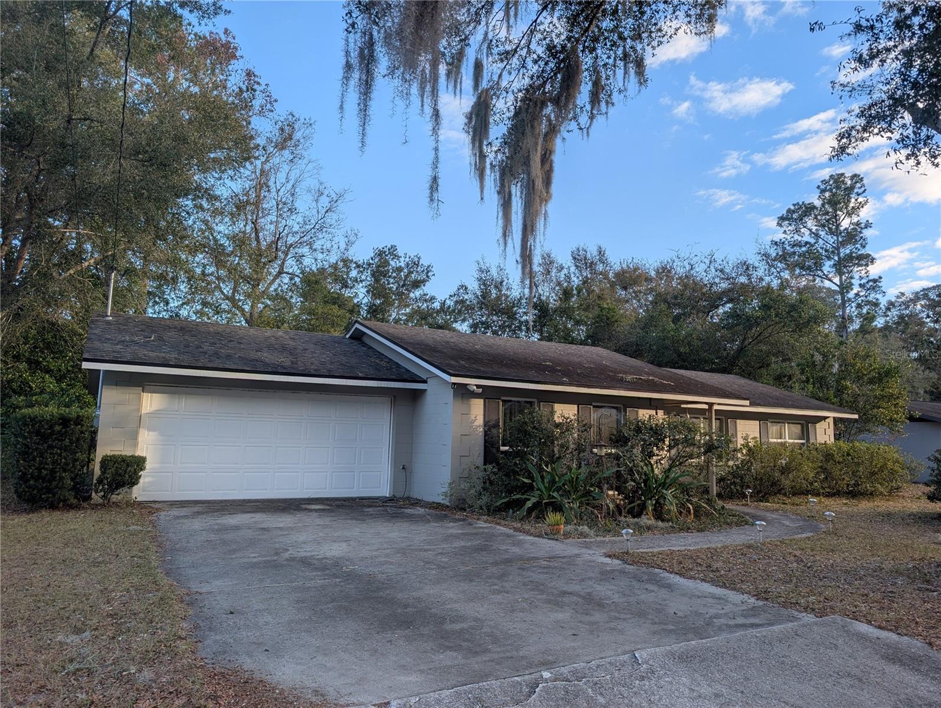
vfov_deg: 56.9
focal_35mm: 24
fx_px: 653
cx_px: 470
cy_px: 354
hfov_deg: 71.5
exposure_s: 1/280
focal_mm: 6.9
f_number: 1.68
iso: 19
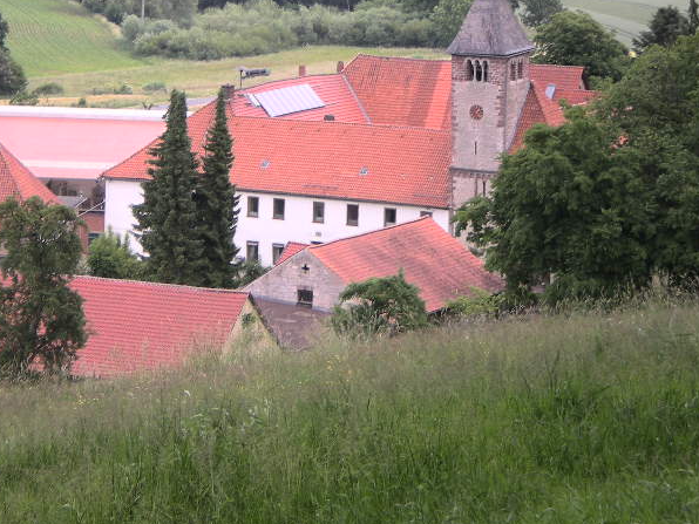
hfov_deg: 10.1
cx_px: 283
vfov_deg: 7.6
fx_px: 3958
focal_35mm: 196
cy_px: 117
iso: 50
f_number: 5.9
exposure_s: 1/81.1
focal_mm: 18.9
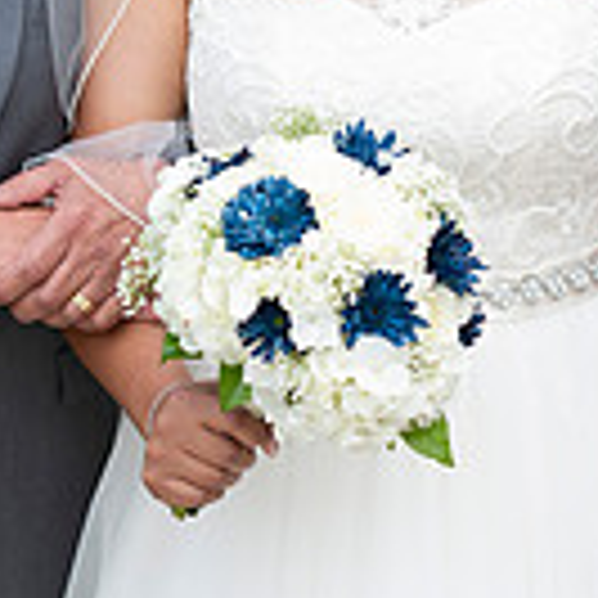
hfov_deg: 9.4
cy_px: -56
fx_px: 3635
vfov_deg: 9.3
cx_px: 387
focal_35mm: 186
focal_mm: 50
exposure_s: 1/250
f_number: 3.2
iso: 100
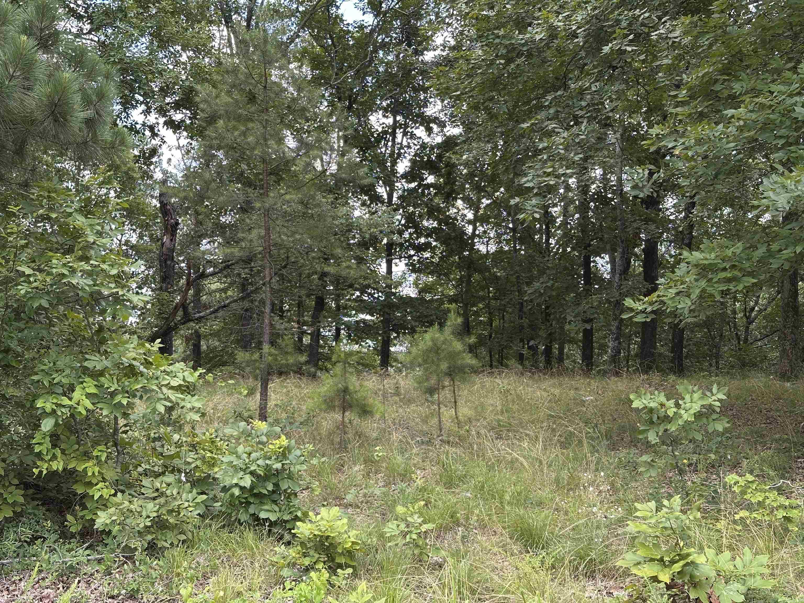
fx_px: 1115
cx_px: 402
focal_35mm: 48
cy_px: 302
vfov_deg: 30.3
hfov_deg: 39.7
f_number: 1.78
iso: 64
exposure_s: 1/355
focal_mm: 6.86
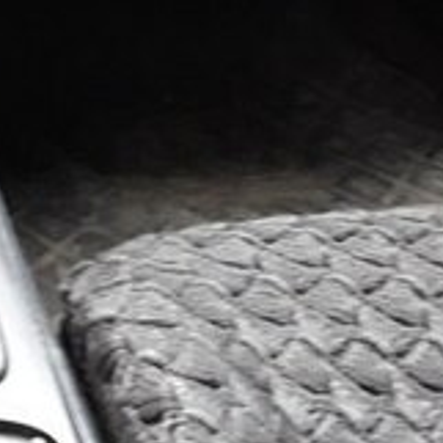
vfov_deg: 16.4
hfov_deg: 15.8
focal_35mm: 98
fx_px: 1419
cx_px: -281
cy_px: -186
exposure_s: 1/25
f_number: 1.7
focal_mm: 3.71
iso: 400
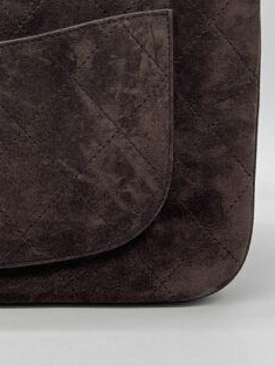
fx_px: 900
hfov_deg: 16.4
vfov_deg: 22.7
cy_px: 82
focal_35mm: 85
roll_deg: +2.0
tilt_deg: -8.9
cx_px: -90
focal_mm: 5.7
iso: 32
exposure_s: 1/112
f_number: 1.5
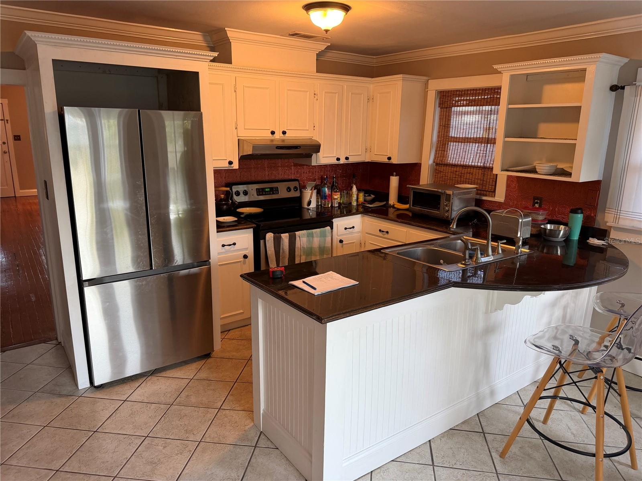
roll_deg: -0.1
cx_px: 321
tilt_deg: -12.6
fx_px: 445
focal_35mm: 24
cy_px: 240
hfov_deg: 71.6
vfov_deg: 56.8
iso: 160
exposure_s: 1/60
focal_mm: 6.76
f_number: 1.78
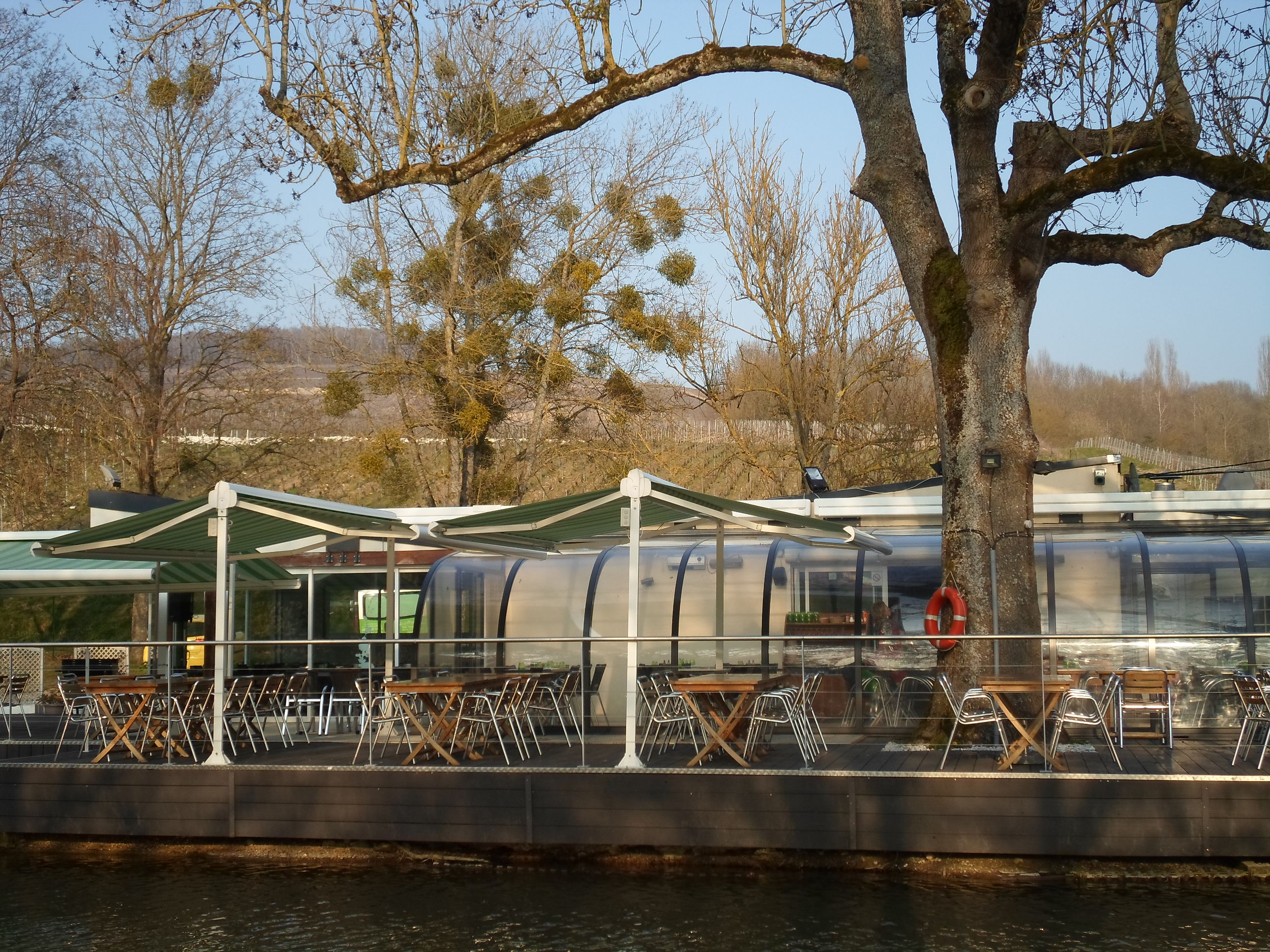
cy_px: 476
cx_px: 635
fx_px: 1981
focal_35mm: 54
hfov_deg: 35.5
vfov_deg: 27.0
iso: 80
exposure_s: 1/350
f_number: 3.6
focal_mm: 9.7
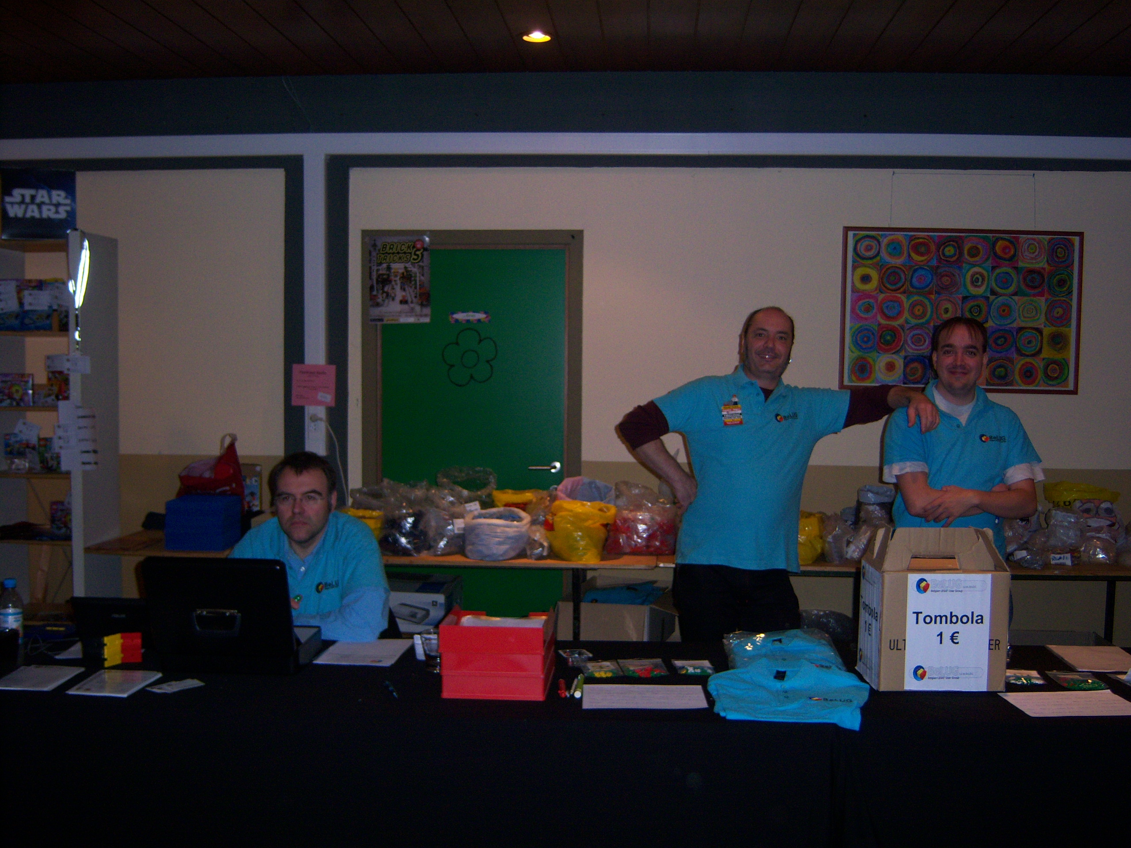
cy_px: 424
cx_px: 566
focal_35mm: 36
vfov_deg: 39.7
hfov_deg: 51.4
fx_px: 1176
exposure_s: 1/60
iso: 160
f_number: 2.8
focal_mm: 7.5
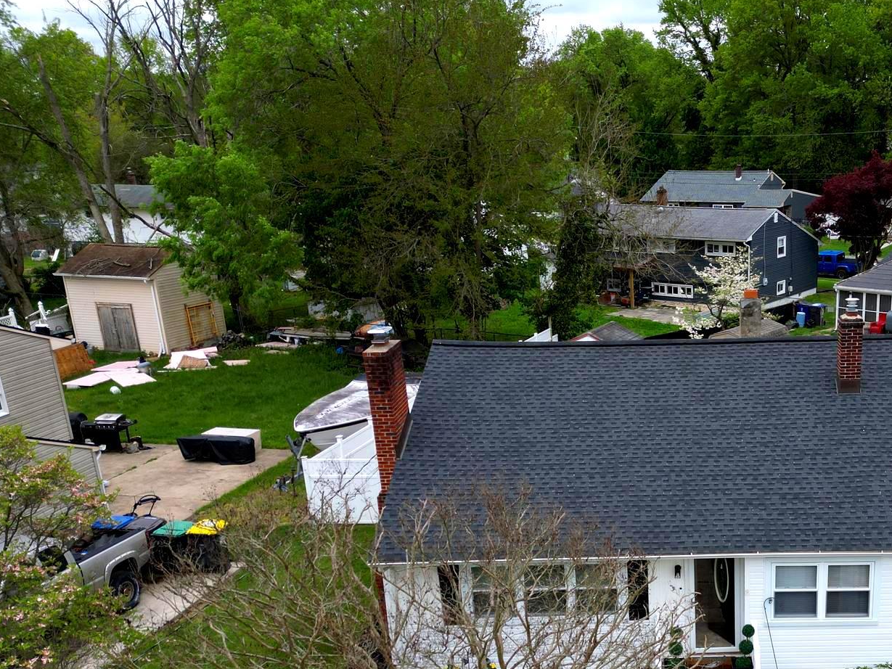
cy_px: 496
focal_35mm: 40
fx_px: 1031
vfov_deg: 35.2
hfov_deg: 44.9
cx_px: 692
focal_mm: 6.72
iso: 100
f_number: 1.7
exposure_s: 1/1250
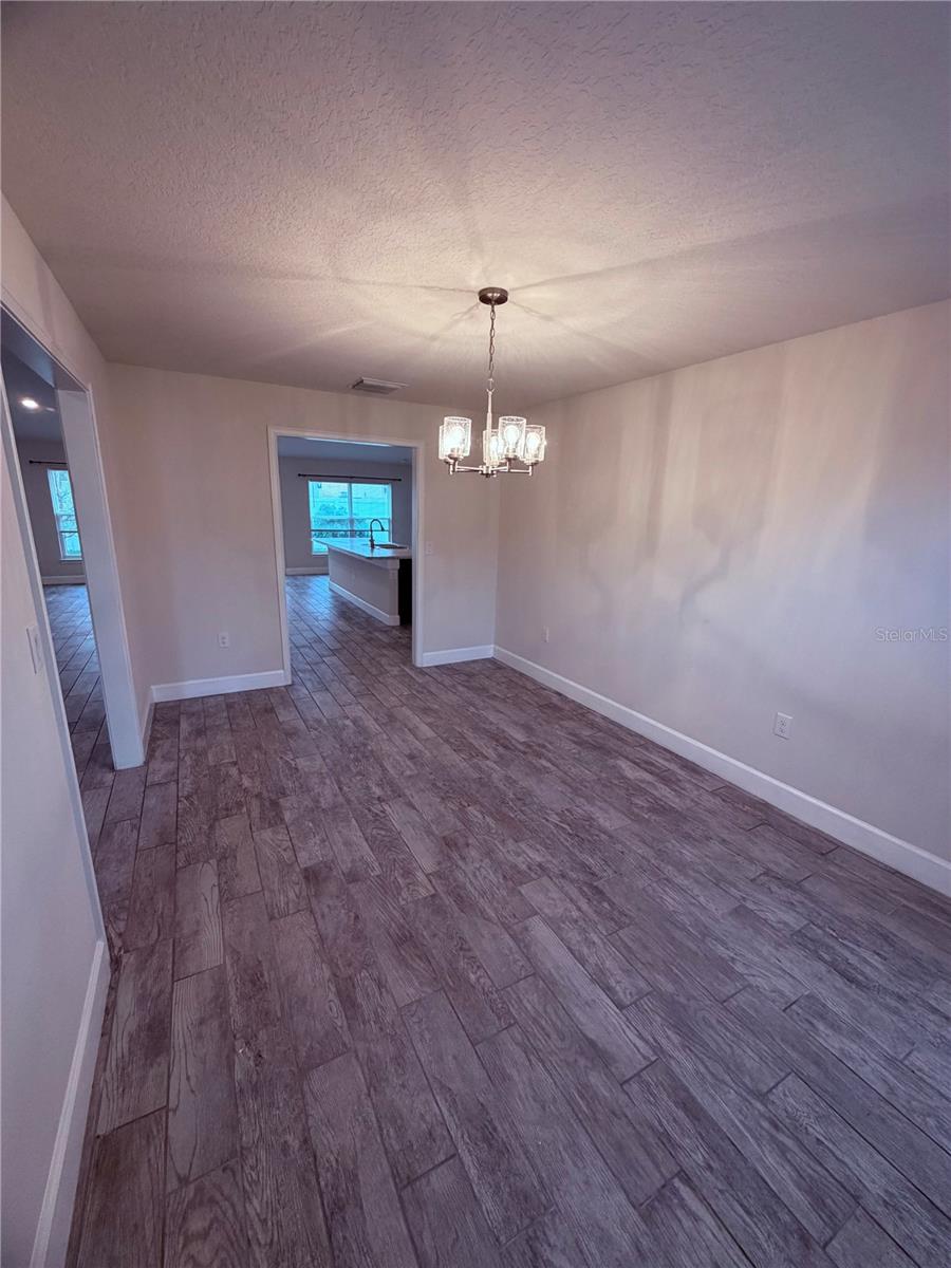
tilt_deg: -14.1
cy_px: 634
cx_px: 476
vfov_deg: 102.1
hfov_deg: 85.7
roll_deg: -1.1
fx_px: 513
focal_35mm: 14
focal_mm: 2.22
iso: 200
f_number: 2.2
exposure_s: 1/120
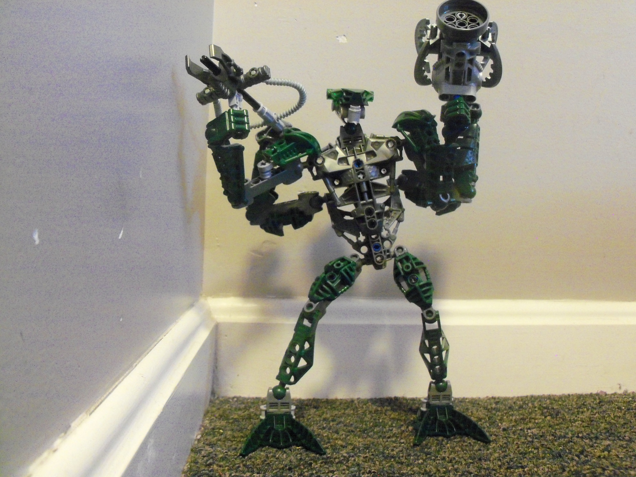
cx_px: 318
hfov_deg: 52.6
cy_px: 238
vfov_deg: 40.7
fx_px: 643
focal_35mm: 35
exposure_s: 1/2.5
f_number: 3
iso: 400
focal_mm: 6.3
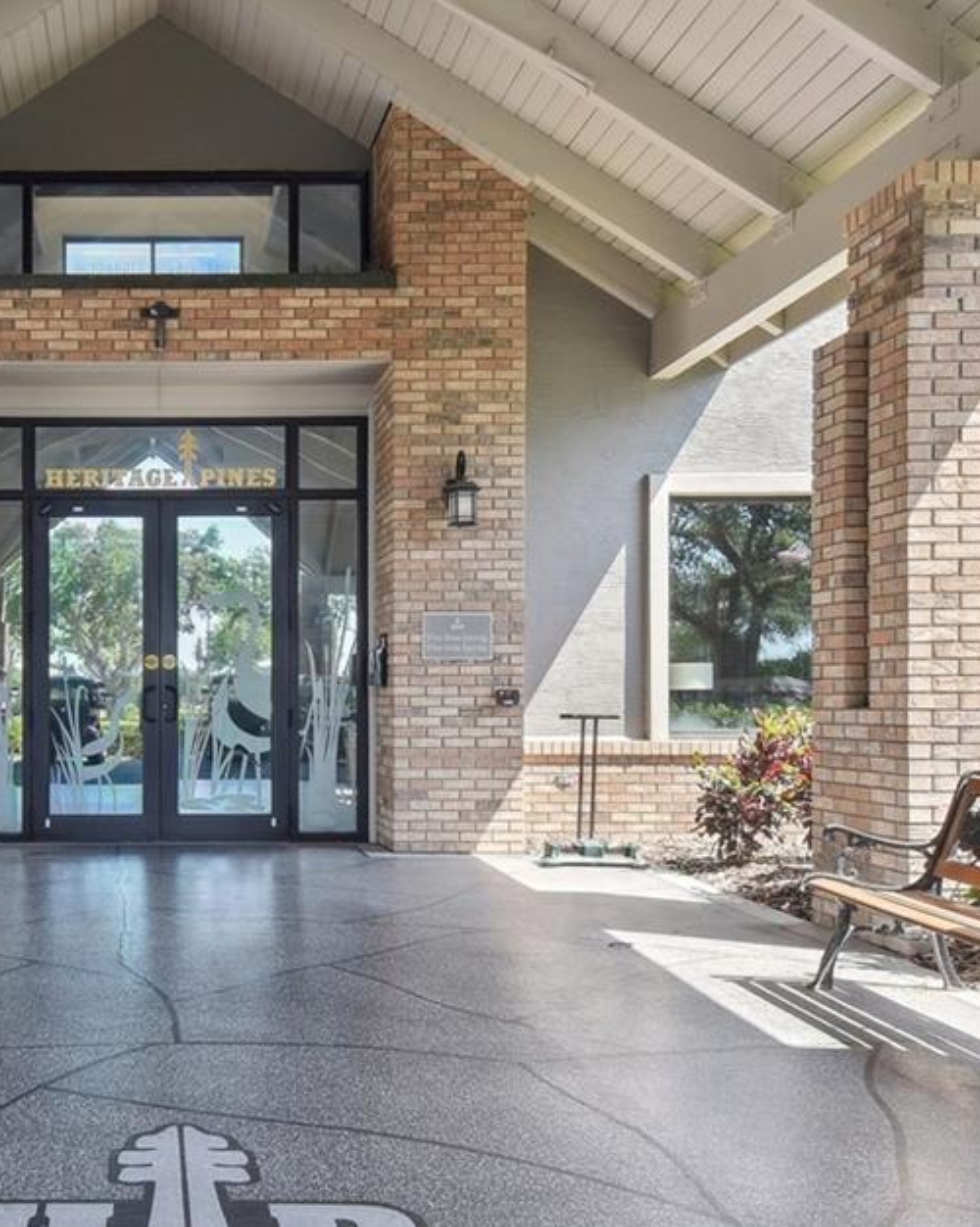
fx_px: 1306
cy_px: 696
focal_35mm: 36
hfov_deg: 38.9
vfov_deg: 50.2
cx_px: 145
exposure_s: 1/30
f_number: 7.1
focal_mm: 10
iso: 100
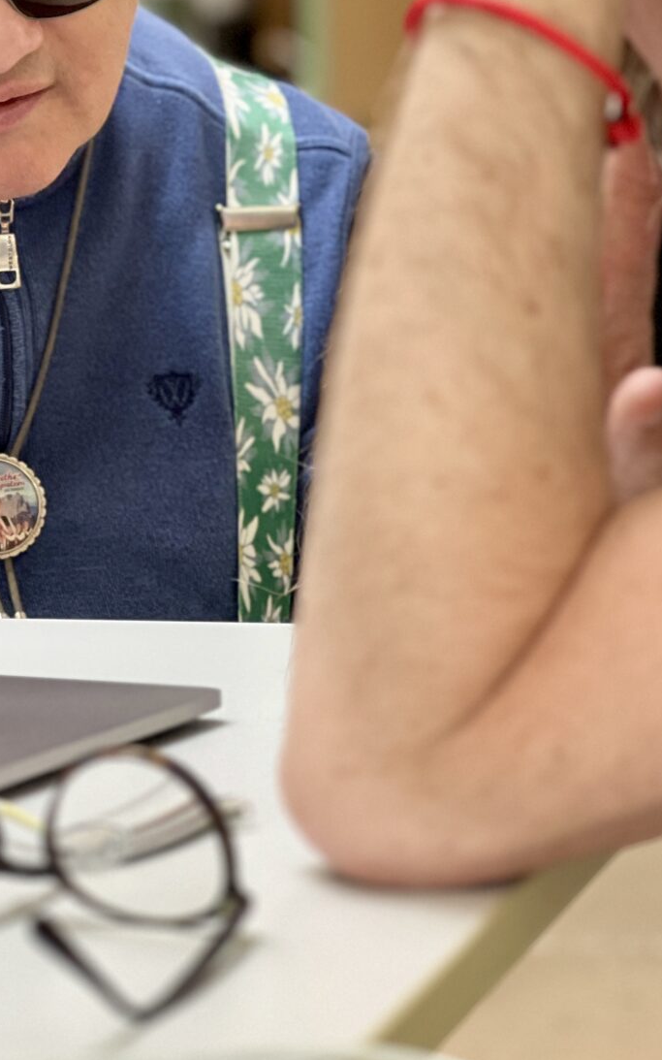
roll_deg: +2.2
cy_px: 164
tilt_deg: -1.2
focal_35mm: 153
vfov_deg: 13.6
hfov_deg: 8.5
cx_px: -6
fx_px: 4417
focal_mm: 9
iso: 250
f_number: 2.8
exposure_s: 1/121
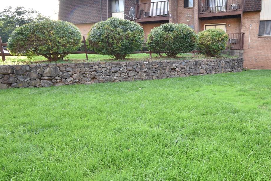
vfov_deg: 59.5
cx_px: 174
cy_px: 94
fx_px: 158
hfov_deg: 79.3
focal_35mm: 21
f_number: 4.5
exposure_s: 1/40
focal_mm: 10
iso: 100
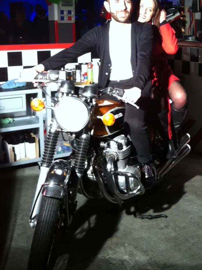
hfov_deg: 24.3
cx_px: 132
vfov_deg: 32.0
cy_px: 93
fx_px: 468
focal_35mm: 60
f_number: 2.8
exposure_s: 1/15
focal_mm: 3.85
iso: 160
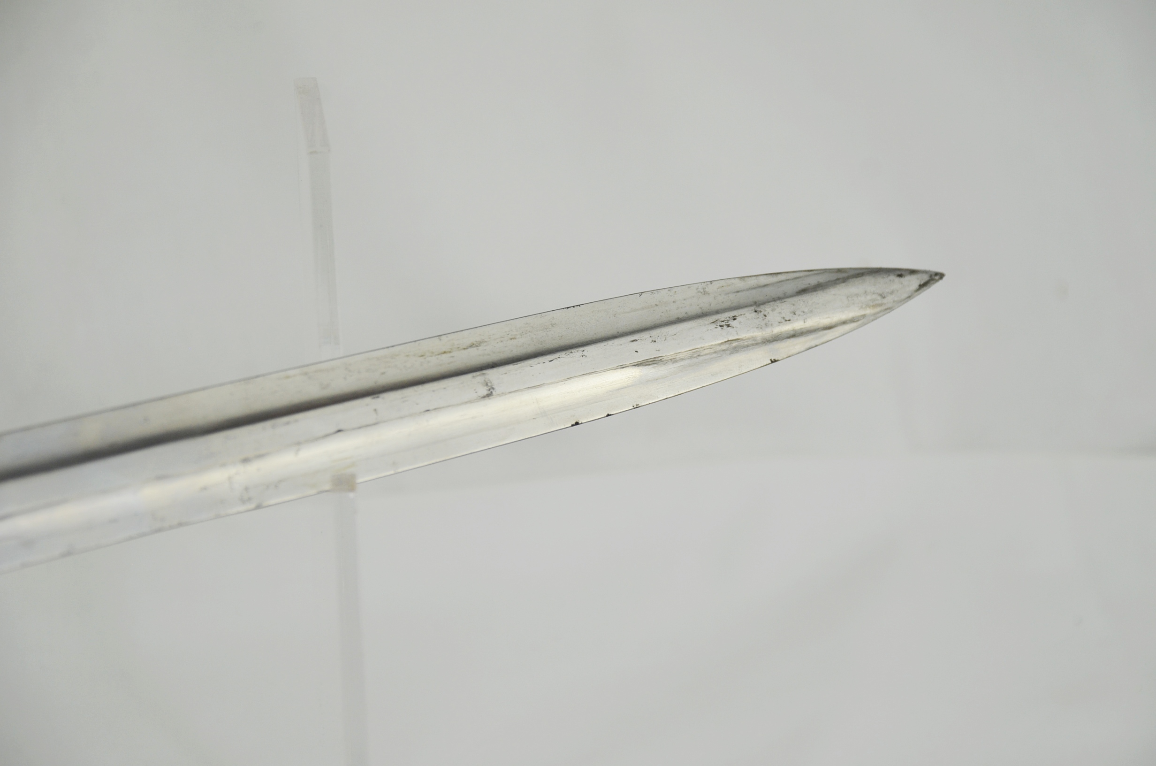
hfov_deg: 17.1
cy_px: 383
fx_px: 3845
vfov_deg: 11.4
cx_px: 578
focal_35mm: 120
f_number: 5.6
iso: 400
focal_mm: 80
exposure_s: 1/400
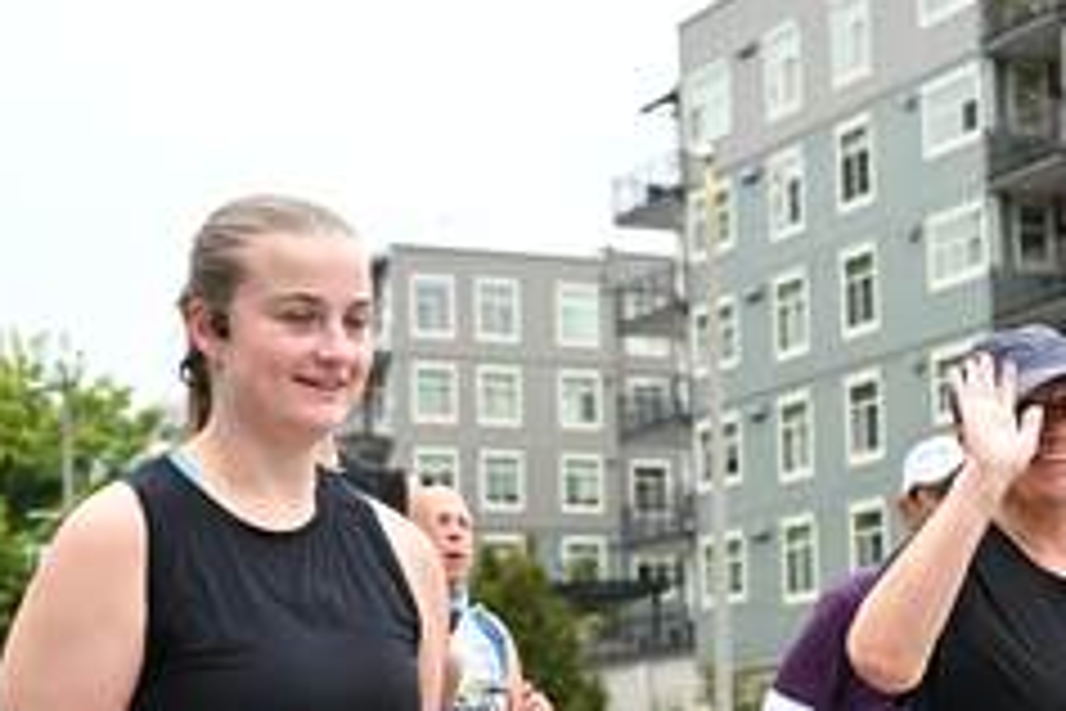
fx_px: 2754
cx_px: 668
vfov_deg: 14.6
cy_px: 580
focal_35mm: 93
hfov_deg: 21.9
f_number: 4
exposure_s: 1/800
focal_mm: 40
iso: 1600
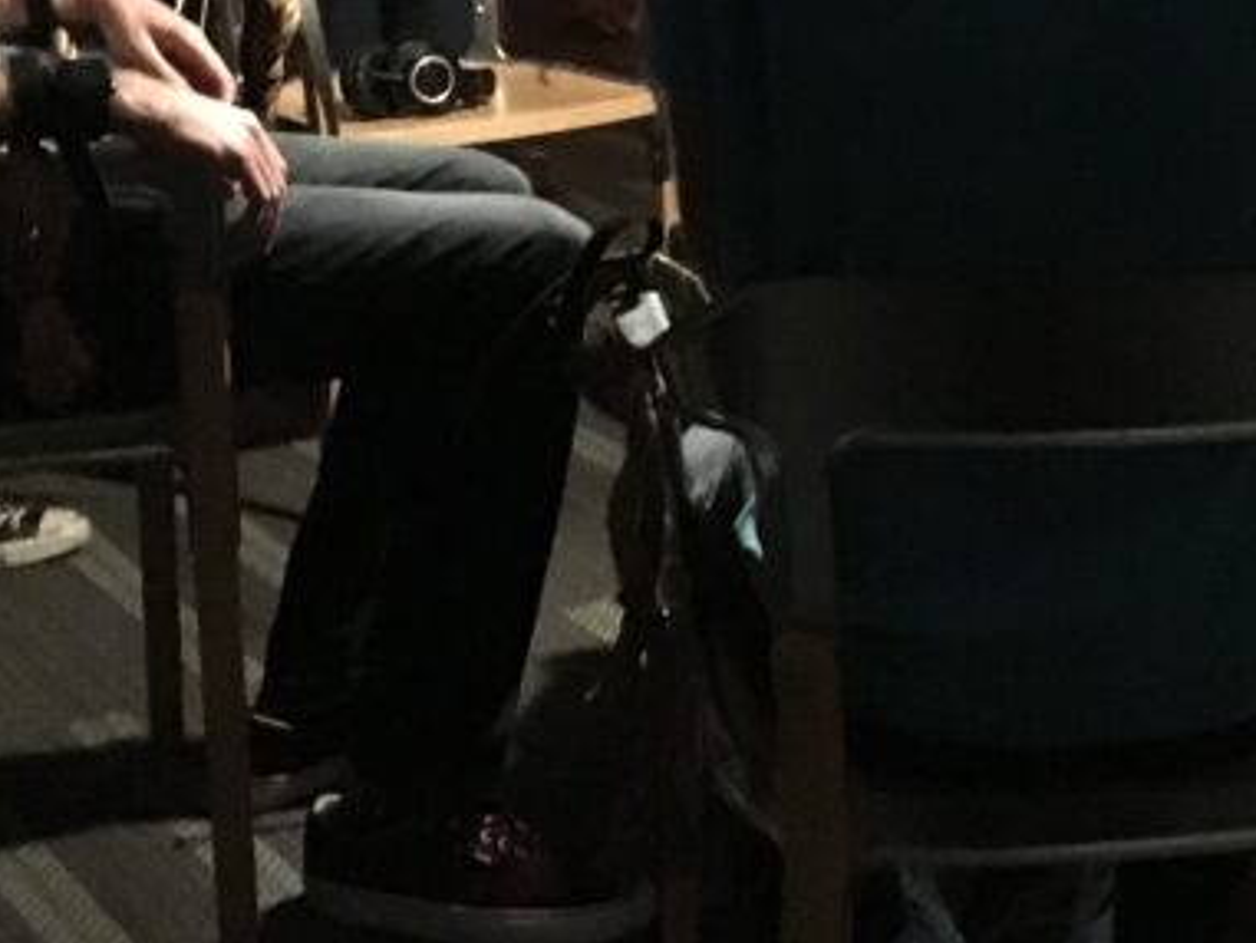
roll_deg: -1.6
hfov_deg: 24.4
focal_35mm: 78
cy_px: 23
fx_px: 2831
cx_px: 1098
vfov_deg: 18.5
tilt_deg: -7.6
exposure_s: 1/15
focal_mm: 4.15
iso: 1250
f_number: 2.2
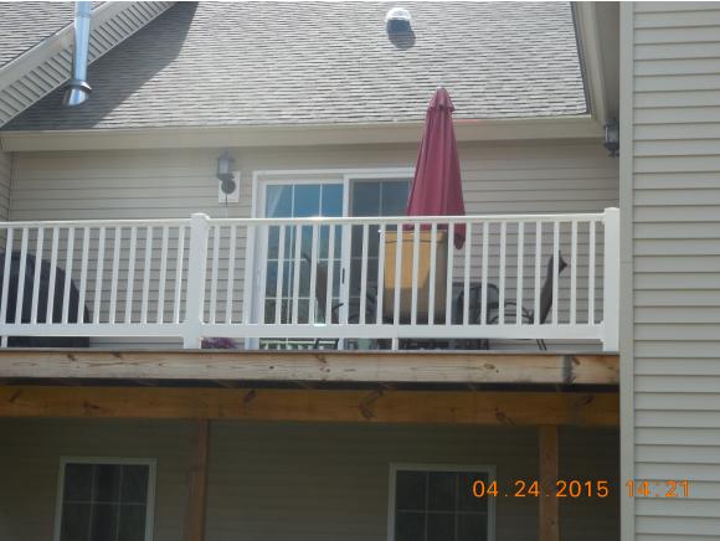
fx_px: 1478
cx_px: 360
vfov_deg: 20.8
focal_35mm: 71
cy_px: 270
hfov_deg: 27.4
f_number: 4.4
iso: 125
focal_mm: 12.6
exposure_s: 1/500
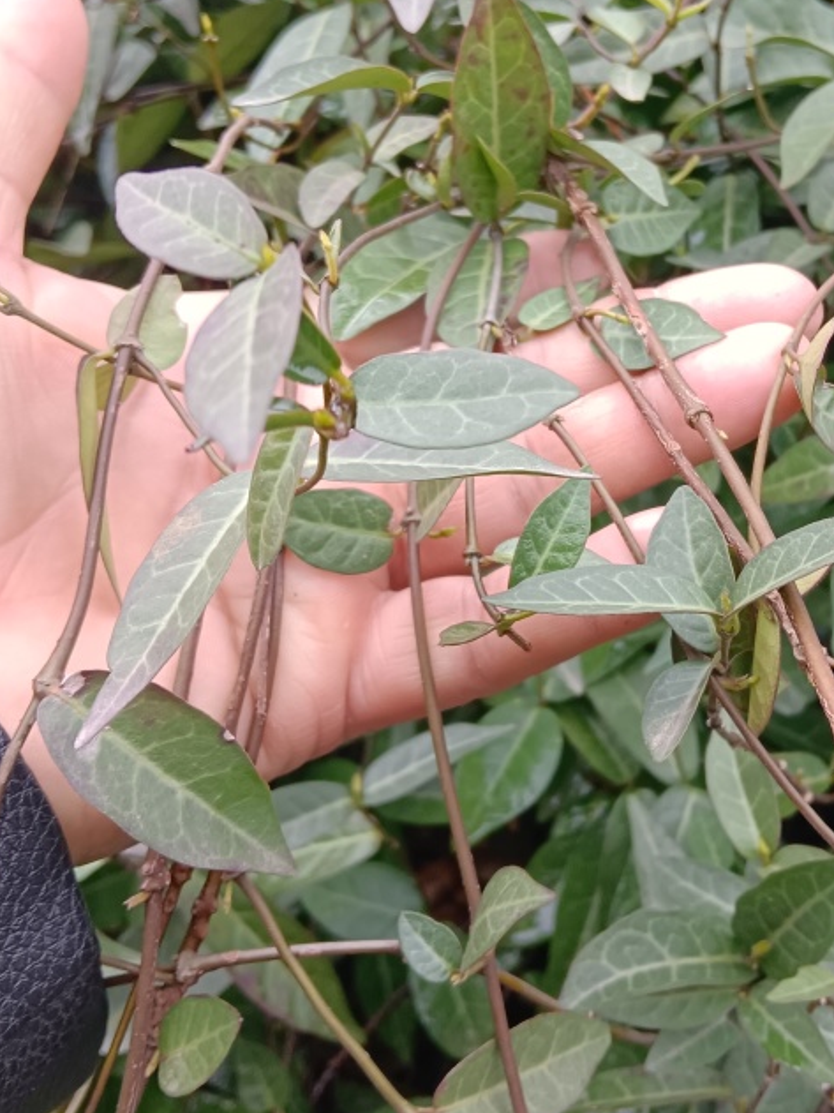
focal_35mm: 44
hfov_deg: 32.5
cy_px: 465
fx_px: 1414
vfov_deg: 42.8
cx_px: 577
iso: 448
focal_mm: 4.05
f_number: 1.8
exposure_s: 1/100
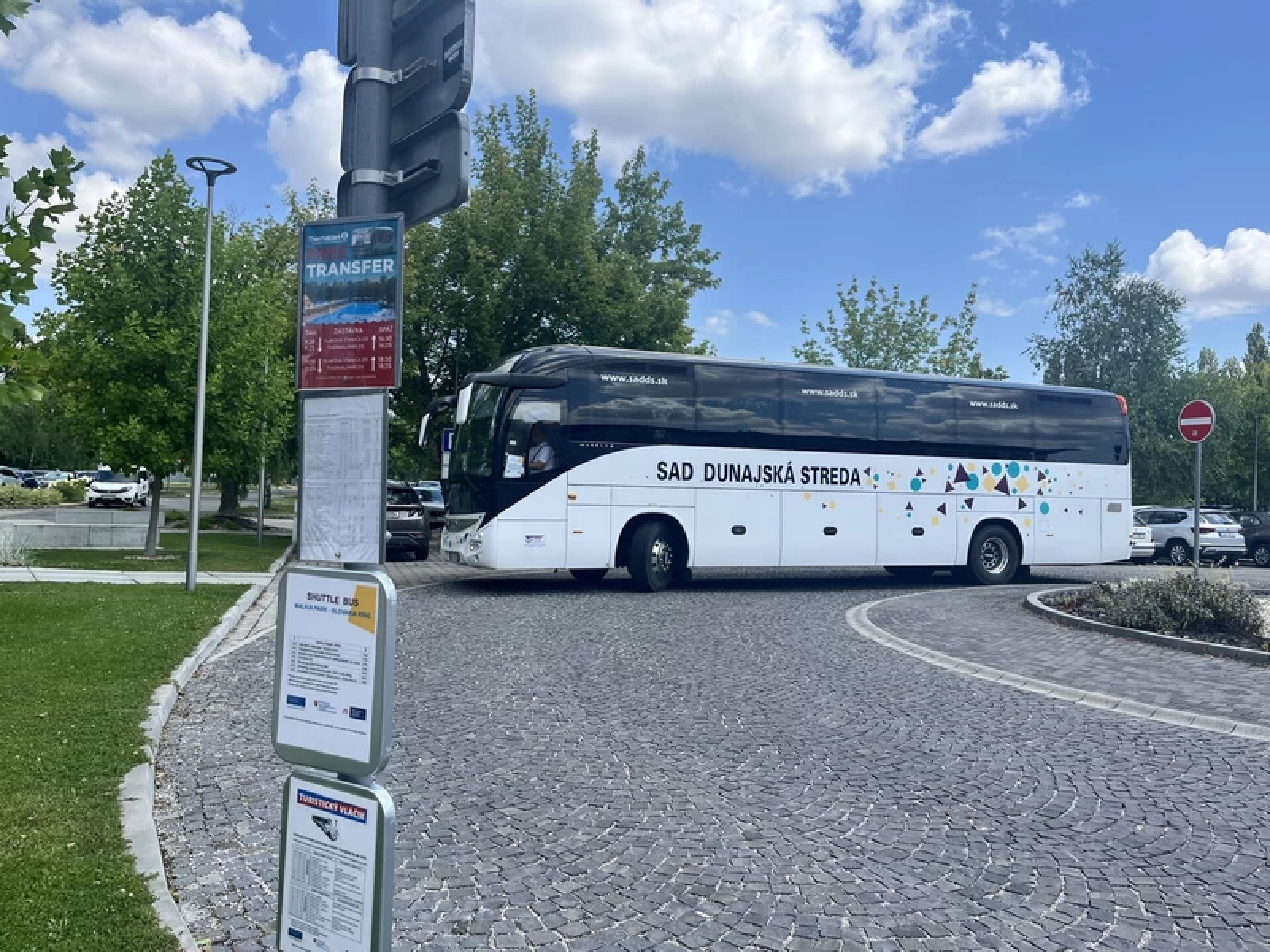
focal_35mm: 26
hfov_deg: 67.3
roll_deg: -1.5
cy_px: 476
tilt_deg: +2.9
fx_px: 954
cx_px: 635
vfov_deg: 53.1
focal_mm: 5.1
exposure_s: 1/2755
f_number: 1.6
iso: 50
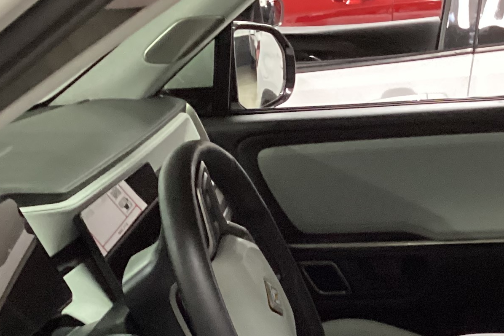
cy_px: 440
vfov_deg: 14.8
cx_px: 318
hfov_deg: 23.1
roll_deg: +3.3
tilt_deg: -22.3
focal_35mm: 88
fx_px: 1232
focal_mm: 3.3
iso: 500
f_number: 2.4
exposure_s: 1/25
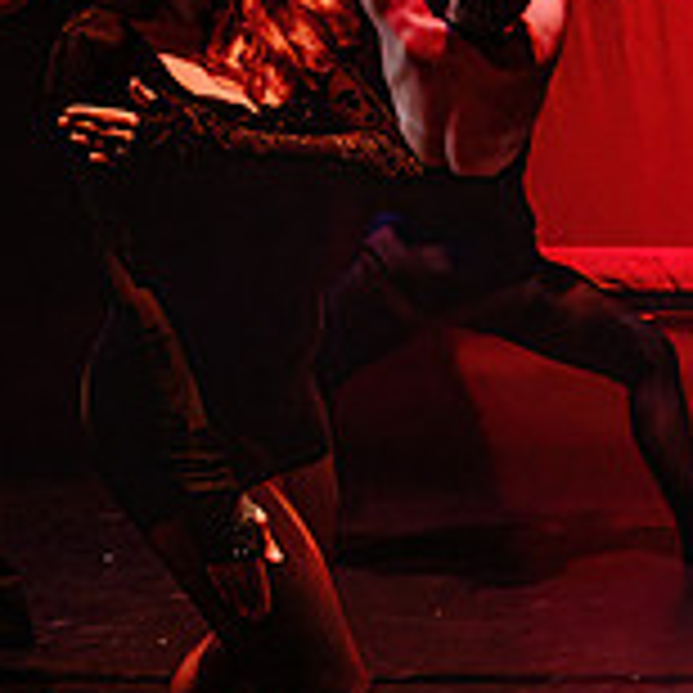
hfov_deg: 15.3
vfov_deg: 17.7
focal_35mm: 97
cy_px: 613
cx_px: 1270
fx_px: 2197
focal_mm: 24
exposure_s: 1/300
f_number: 2.8
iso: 3200
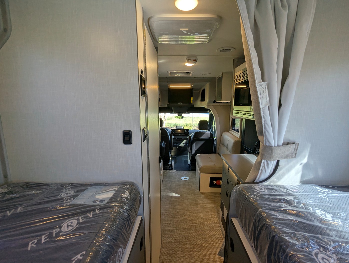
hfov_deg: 94.4
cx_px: 174
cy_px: 132
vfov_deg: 78.2
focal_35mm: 16
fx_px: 162
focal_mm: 2.35
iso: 65
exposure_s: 1/179
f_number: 2.2
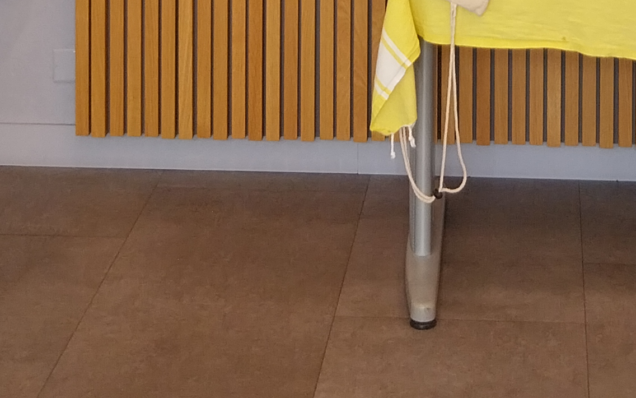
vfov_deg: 11.8
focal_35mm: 99
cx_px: 453
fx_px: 1716
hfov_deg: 20.9
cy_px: -409
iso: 40
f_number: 1.8
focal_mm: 4
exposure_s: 1/50
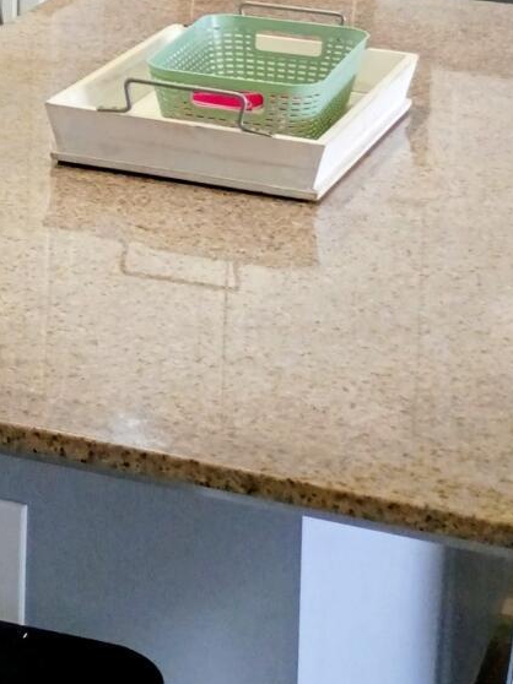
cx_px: -104
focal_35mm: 104
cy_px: -234
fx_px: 2057
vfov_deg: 17.6
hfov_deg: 13.8
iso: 315
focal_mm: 4.27
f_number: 1.8
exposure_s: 1/60
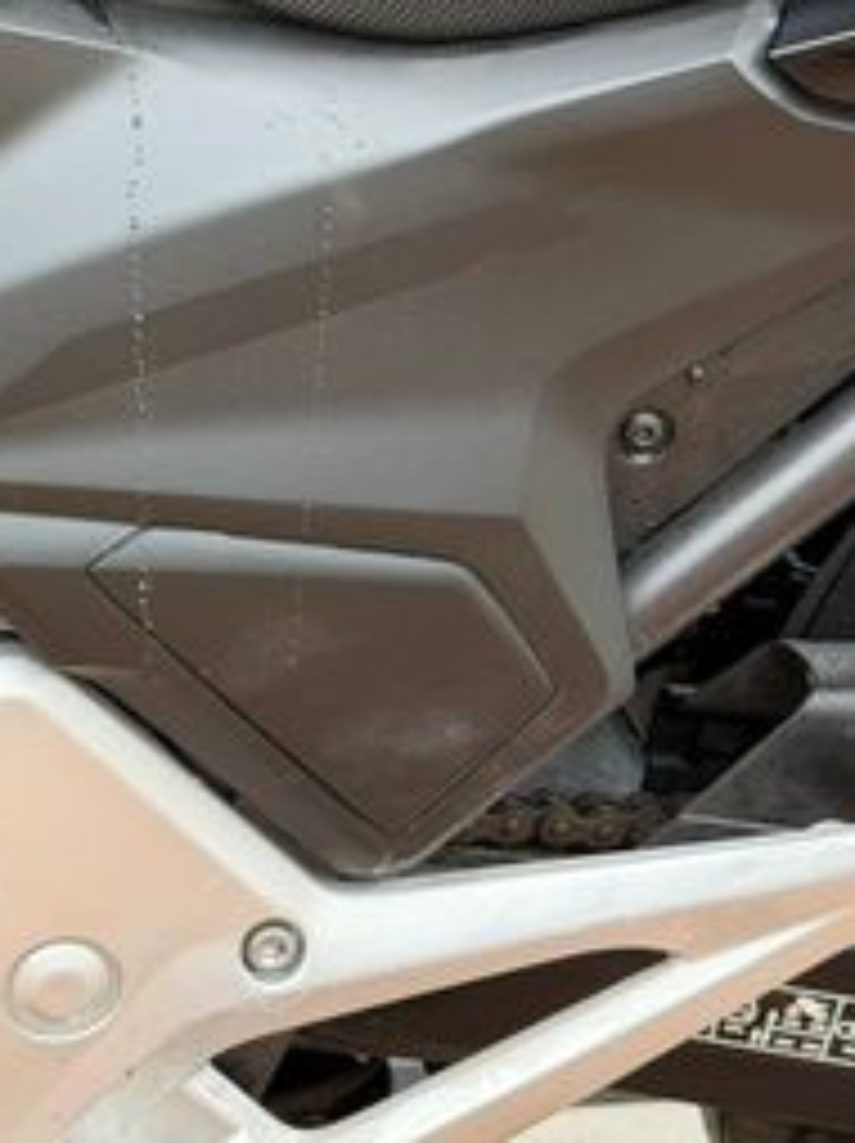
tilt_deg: -9.9
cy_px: 639
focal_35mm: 121
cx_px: -454
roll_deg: +2.8
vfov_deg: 16.3
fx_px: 3992
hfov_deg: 11.7
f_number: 1.78
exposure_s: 1/186
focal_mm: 6.76
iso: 64
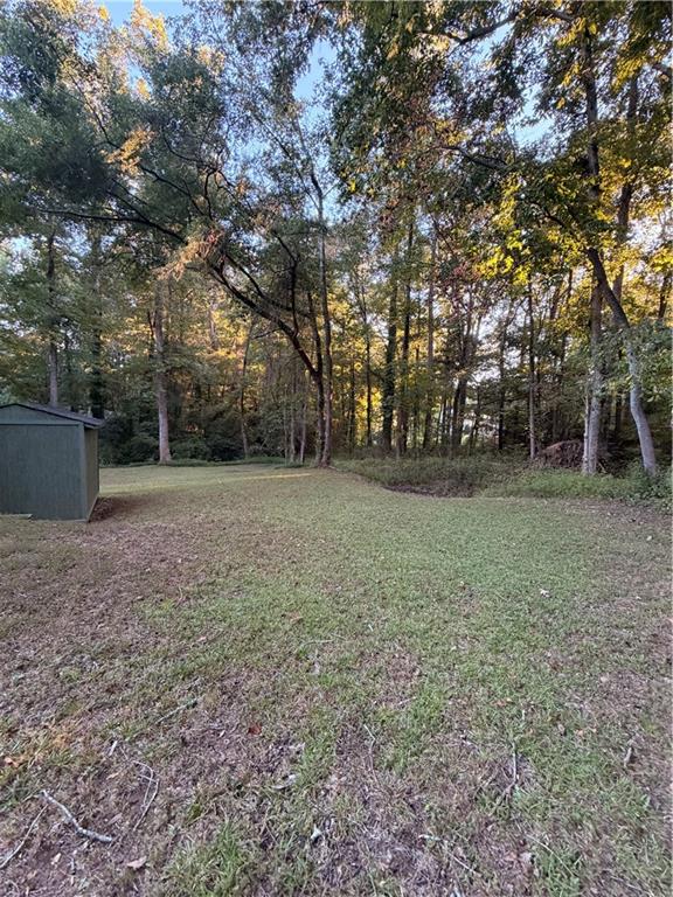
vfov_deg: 102.1
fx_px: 363
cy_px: 448
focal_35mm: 14
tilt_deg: -6.1
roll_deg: -2.5
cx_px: 336
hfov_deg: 85.7
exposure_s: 1/67
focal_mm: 2.22
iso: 320
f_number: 2.2
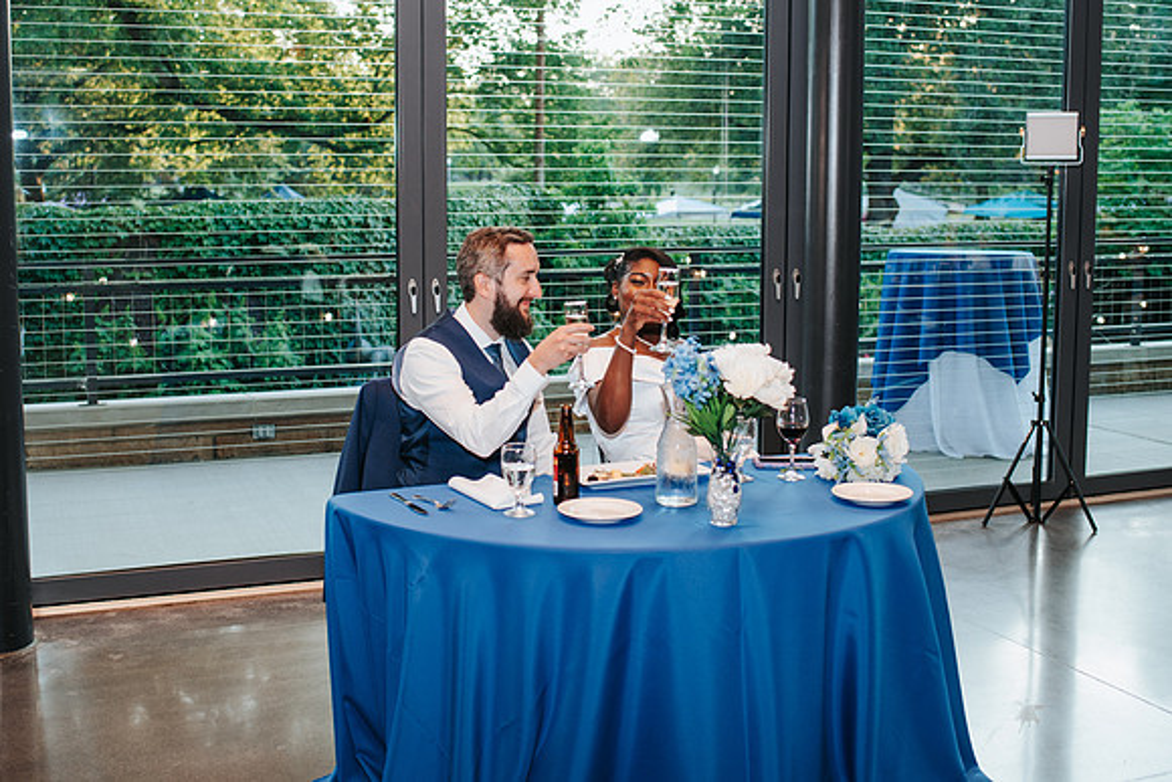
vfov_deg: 31.1
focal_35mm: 43
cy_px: 319
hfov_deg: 45.3
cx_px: 530
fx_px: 1403
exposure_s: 1/160
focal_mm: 35
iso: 360
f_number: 2.8
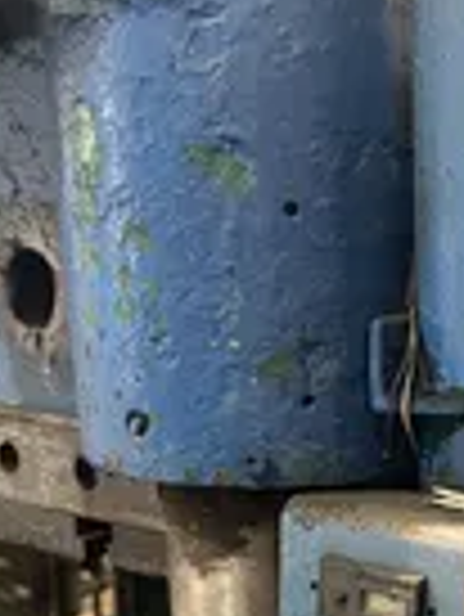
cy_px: 612
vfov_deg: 24.5
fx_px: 1356
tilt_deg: -17.7
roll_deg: -1.6
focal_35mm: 76
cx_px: 554
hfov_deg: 18.4
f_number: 1.5
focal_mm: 5.7
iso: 400
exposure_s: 1/60
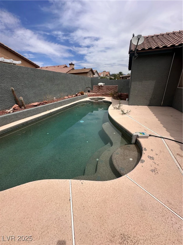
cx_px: 92
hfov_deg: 85.7
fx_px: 99
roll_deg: +0.4
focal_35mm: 14
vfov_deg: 102.1
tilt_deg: -18.8
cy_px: 122
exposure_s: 1/2882
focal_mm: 2.22
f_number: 2.2
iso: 50
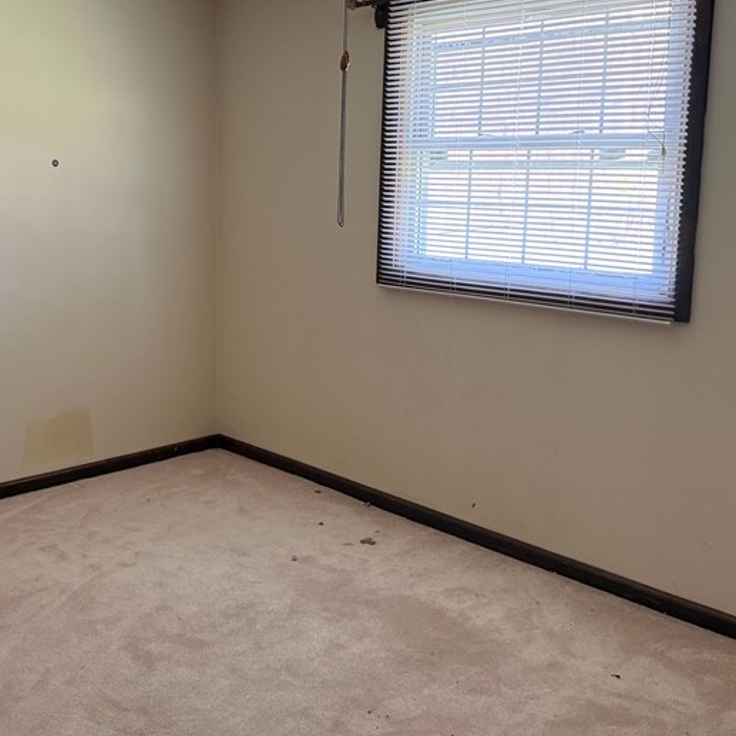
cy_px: 325
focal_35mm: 42
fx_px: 1010
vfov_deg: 40.0
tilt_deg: -9.5
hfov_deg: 38.8
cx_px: 169
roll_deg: +0.8
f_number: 1.78
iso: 250
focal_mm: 6.76
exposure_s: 1/60
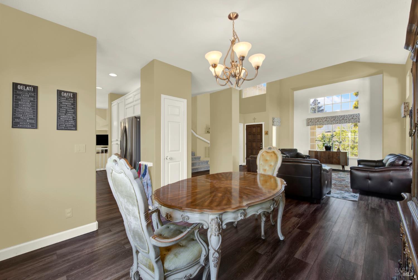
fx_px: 163
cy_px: 140
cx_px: 209
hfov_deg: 104.2
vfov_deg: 81.3
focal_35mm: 14
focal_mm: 14
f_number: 14
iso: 100
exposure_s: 1/6
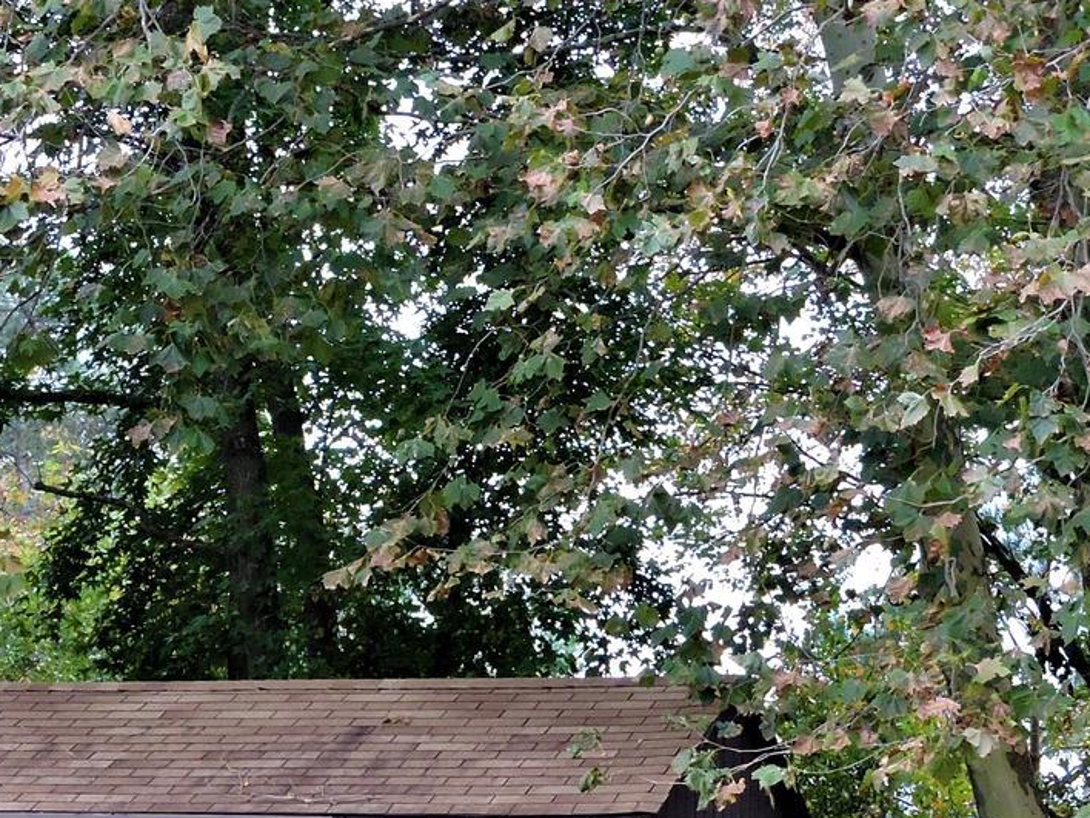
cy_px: 605
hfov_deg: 12.4
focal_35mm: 159
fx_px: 5007
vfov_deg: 9.3
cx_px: 277
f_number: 4
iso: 160
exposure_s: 1/30
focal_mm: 9.9
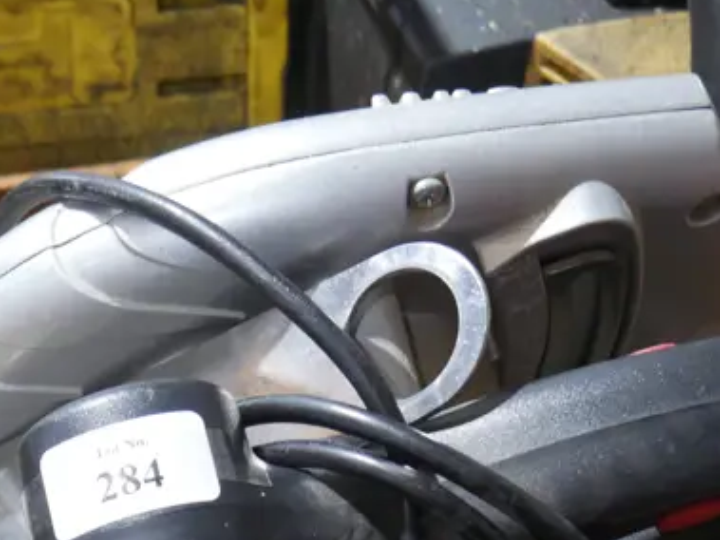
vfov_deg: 15.5
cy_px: 651
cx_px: 342
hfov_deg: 21.3
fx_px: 1913
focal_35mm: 92
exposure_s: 1/60
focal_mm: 17
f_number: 4
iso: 1250
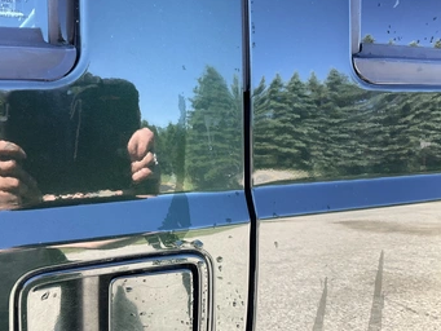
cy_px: 164
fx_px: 433
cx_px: 193
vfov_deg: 41.8
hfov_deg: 53.8
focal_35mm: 34
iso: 32
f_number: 1.8
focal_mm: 3
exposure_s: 1/122
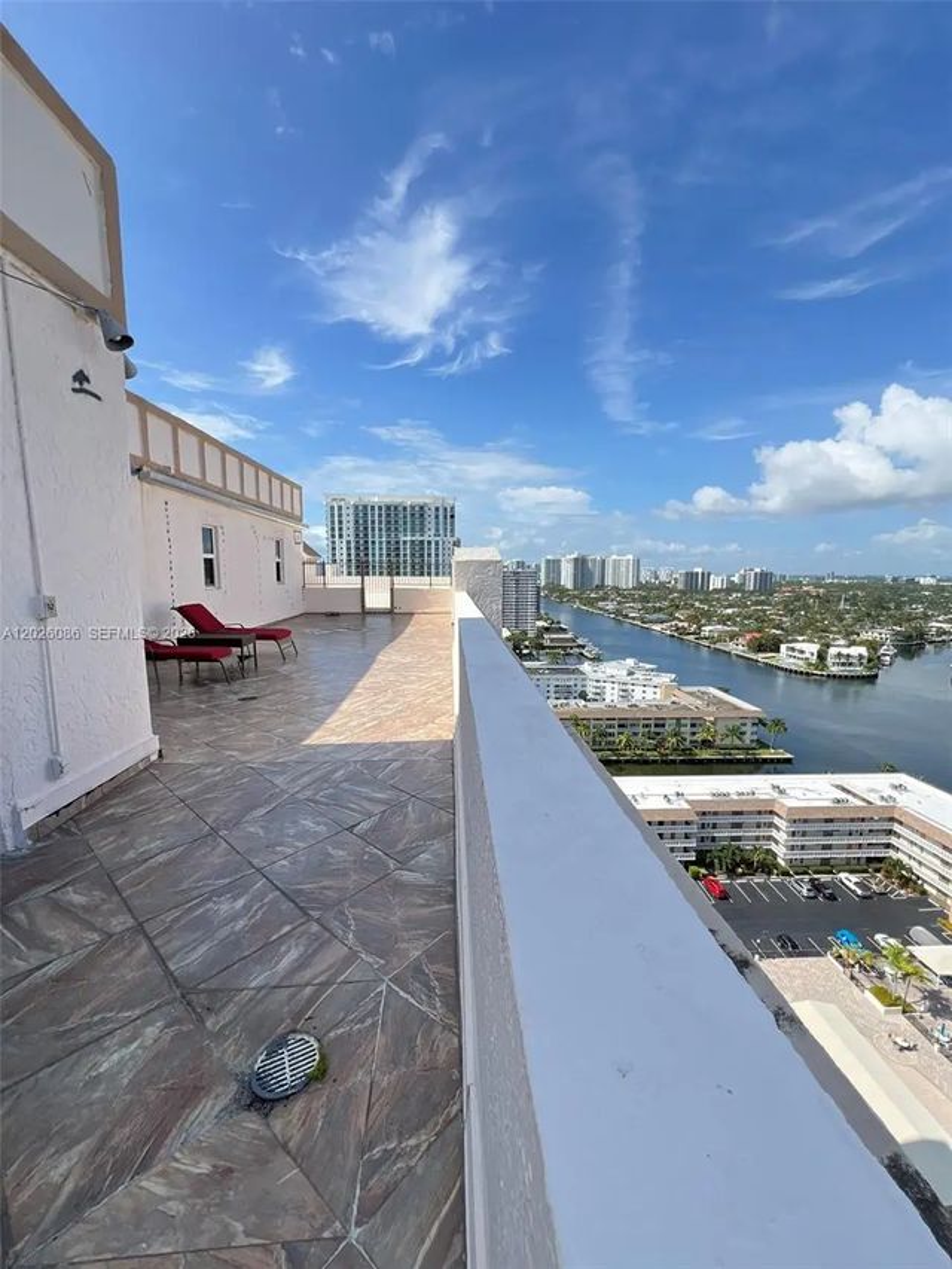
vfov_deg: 106.2
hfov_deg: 89.9
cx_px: 476
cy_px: 634
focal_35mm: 13
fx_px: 477
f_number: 1.8
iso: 32
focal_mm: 1.57
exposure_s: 1/1248
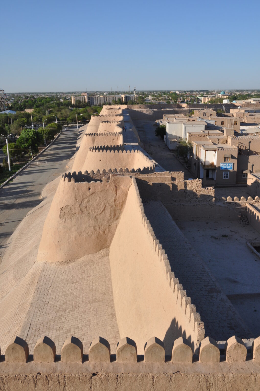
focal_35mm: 33
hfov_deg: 39.9
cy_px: 196
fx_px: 358
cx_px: 130
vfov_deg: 57.3
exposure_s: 1/400
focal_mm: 22
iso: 200
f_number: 10
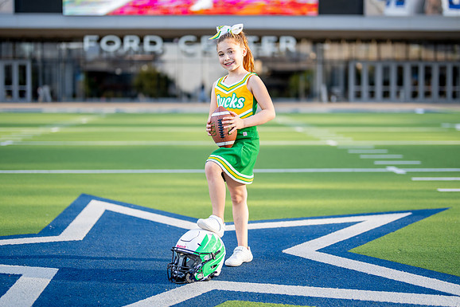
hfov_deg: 32.4
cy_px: 138
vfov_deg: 21.9
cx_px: 233
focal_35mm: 62
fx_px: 792
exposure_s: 1/2500
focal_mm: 50
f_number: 1.2
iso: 160
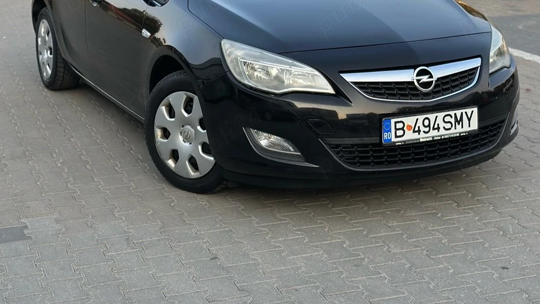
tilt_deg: -8.2
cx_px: 270
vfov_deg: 16.9
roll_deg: +1.7
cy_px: 11
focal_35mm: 70
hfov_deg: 30.2
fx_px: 1002
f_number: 1.78
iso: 80
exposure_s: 1/740
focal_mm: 6.86
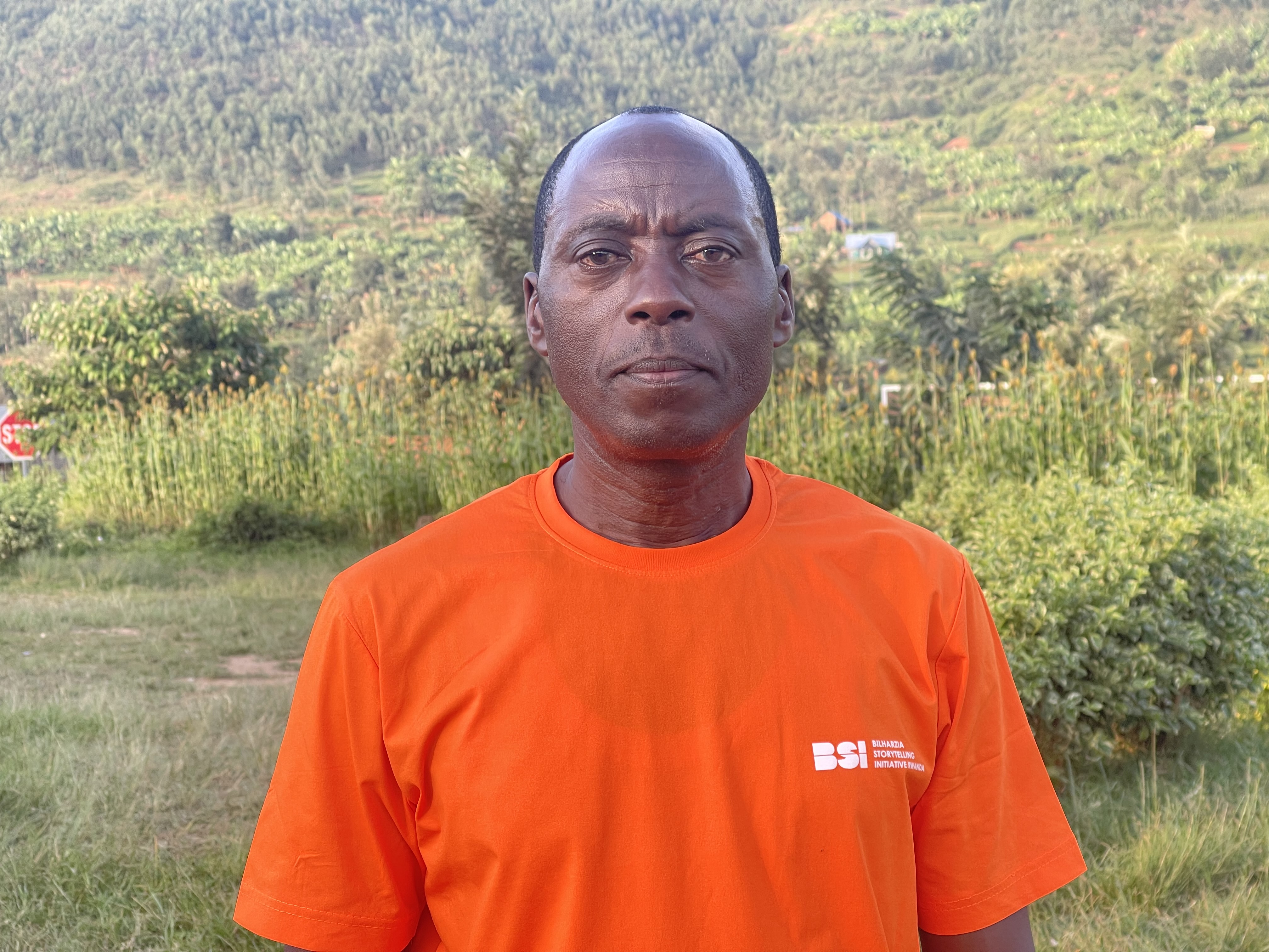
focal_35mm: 64
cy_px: 476
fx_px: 2346
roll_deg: +2.1
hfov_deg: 30.3
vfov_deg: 22.9
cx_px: 634
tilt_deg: -3.7
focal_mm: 7.5
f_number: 2.2
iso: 20
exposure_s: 1/99
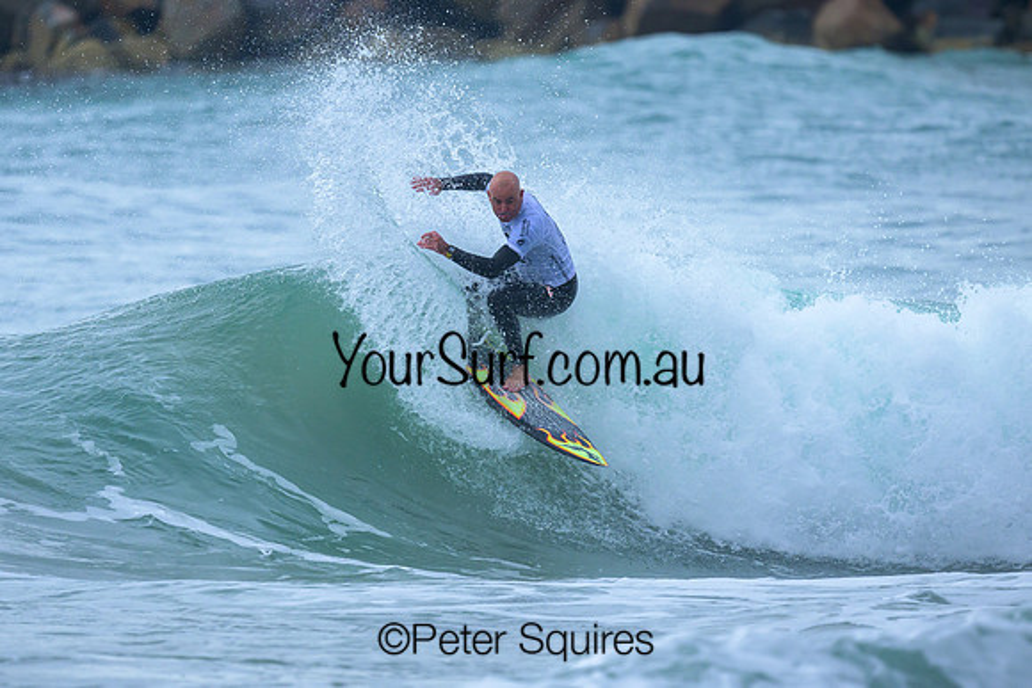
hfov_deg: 1.9
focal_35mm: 1100
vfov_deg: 1.3
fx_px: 31534
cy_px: 312
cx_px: 392
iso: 640
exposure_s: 1/2000
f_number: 6.3
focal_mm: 800
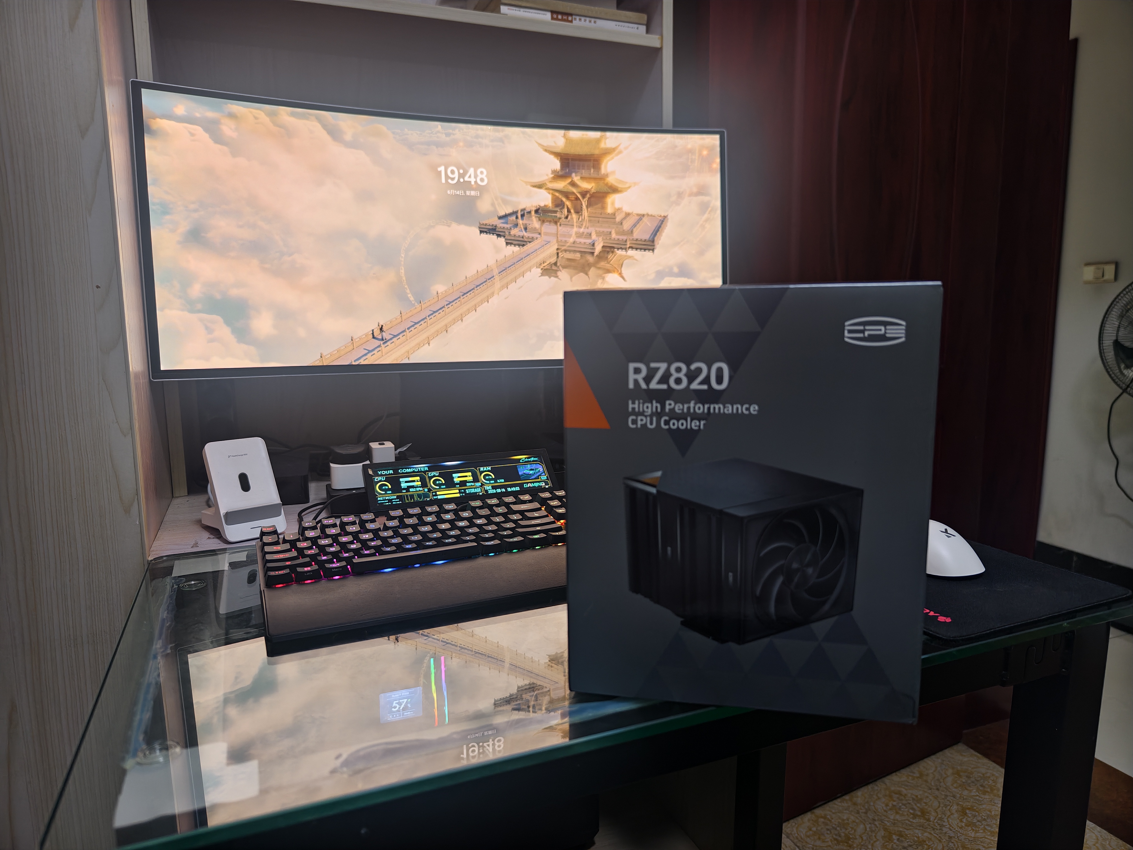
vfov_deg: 58.9
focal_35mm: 23
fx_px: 753
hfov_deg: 73.9
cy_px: 425
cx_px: 566
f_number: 1.75
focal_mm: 8.67
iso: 613
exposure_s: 1/50
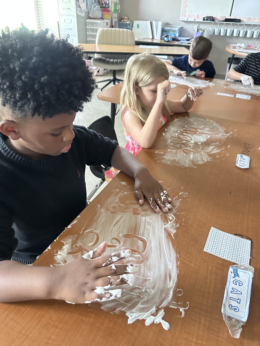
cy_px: 173
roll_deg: -3.6
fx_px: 240
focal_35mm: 24
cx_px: 130
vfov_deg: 71.6
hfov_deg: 56.8
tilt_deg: -33.0
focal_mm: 6.86
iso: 640
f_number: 1.78
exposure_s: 1/40
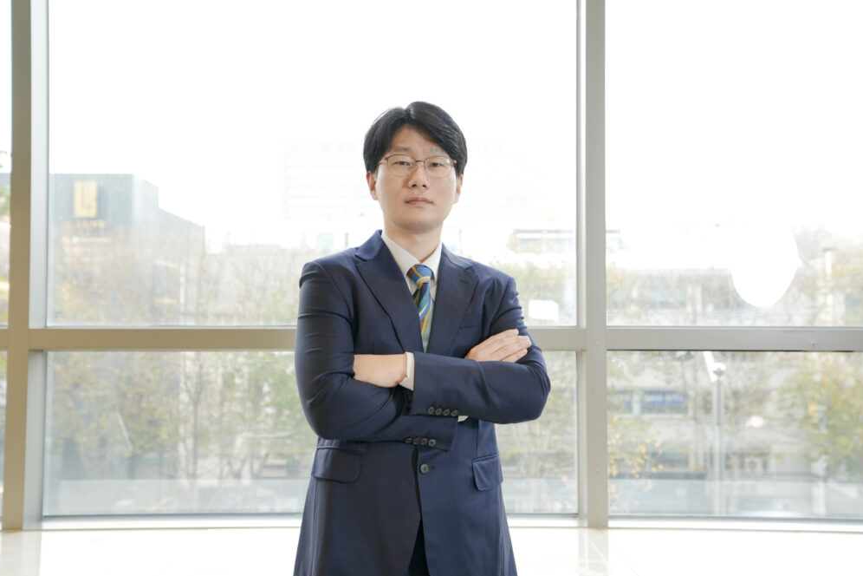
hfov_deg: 53.1
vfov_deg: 36.9
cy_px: 295
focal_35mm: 36
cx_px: 430
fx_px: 863
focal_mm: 35
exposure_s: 1/80
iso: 640
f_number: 3.5
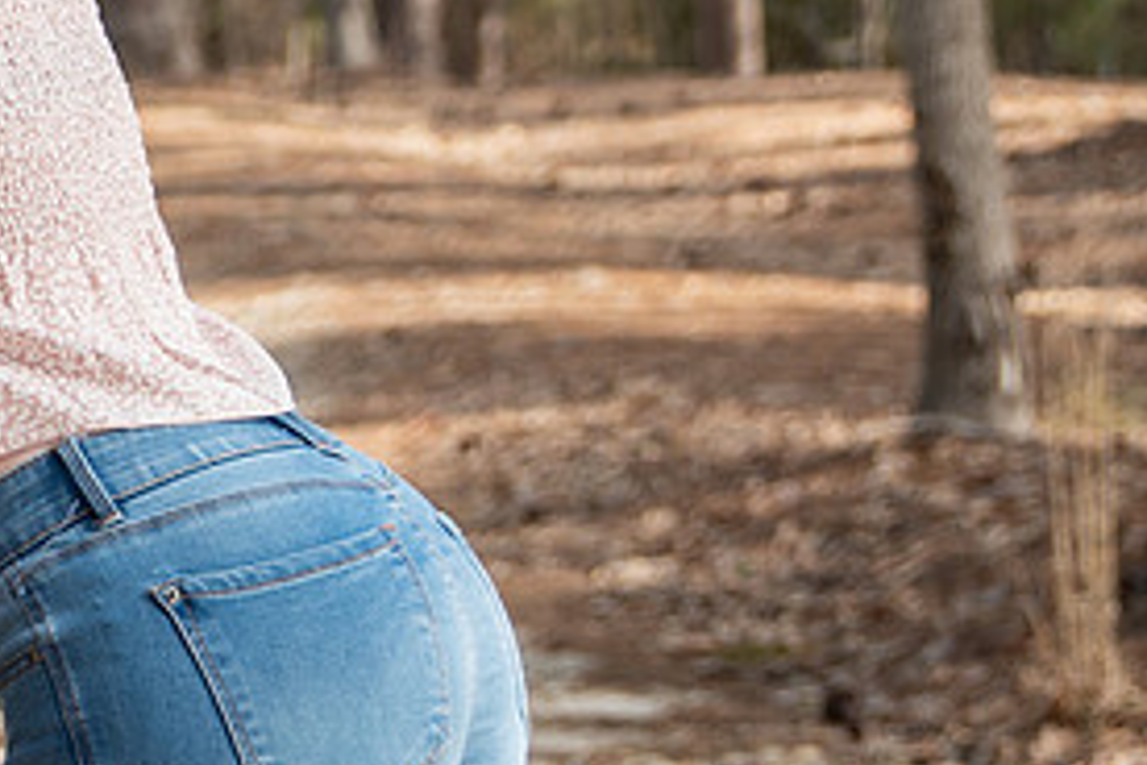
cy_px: 61
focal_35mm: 169
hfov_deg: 11.7
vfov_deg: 8.1
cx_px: -479
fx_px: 5384
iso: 100
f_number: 2.8
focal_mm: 38
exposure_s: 1/400
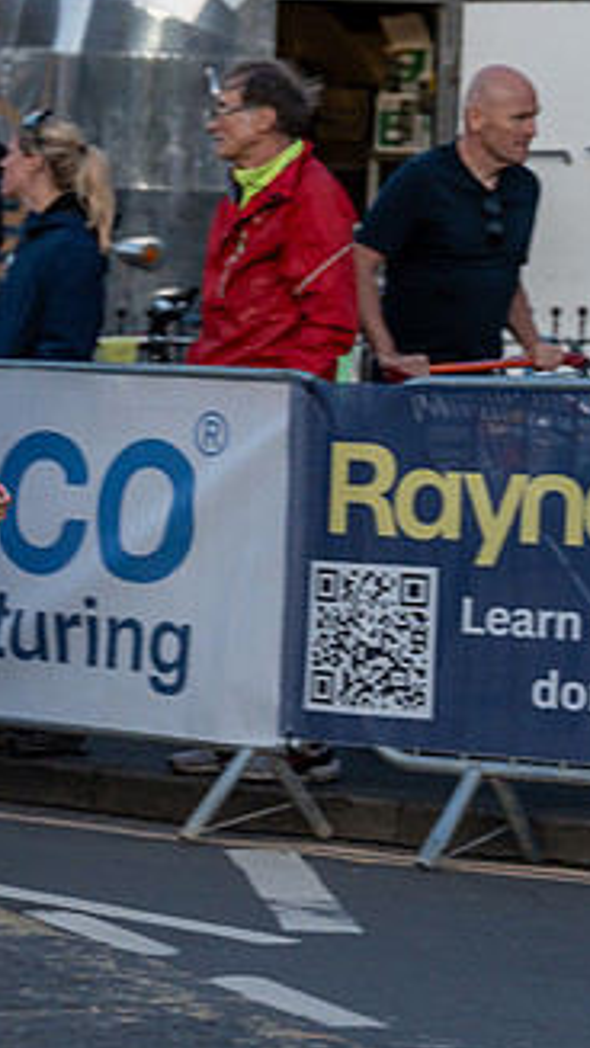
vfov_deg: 12.7
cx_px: -257
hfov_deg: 7.1
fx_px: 4699
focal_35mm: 169
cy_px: 479
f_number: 3.2
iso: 1000
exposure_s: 1/640
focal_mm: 91
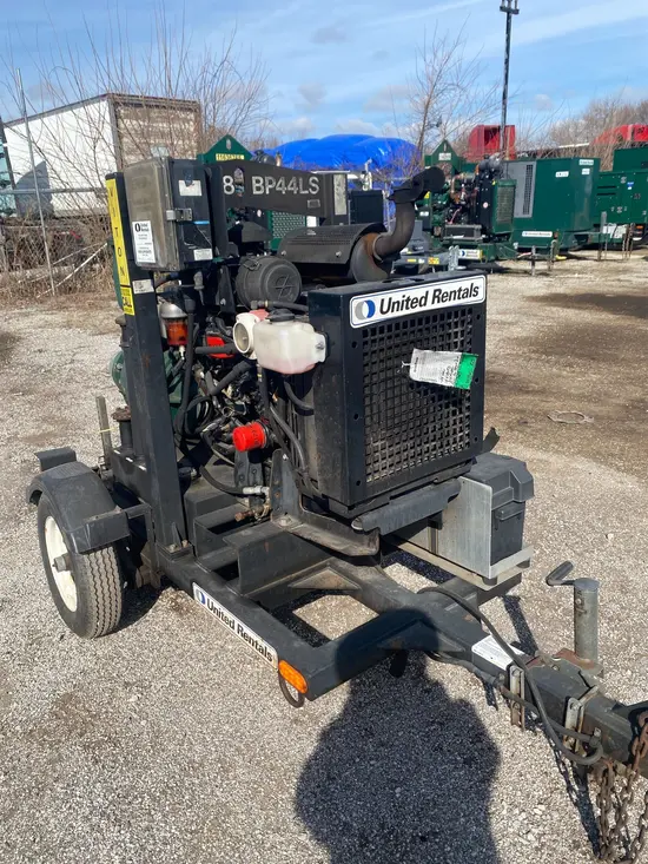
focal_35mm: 26
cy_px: 432
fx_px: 649
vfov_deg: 67.3
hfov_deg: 53.1
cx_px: 324
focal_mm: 4.25
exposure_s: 1/2571
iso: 32
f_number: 1.8
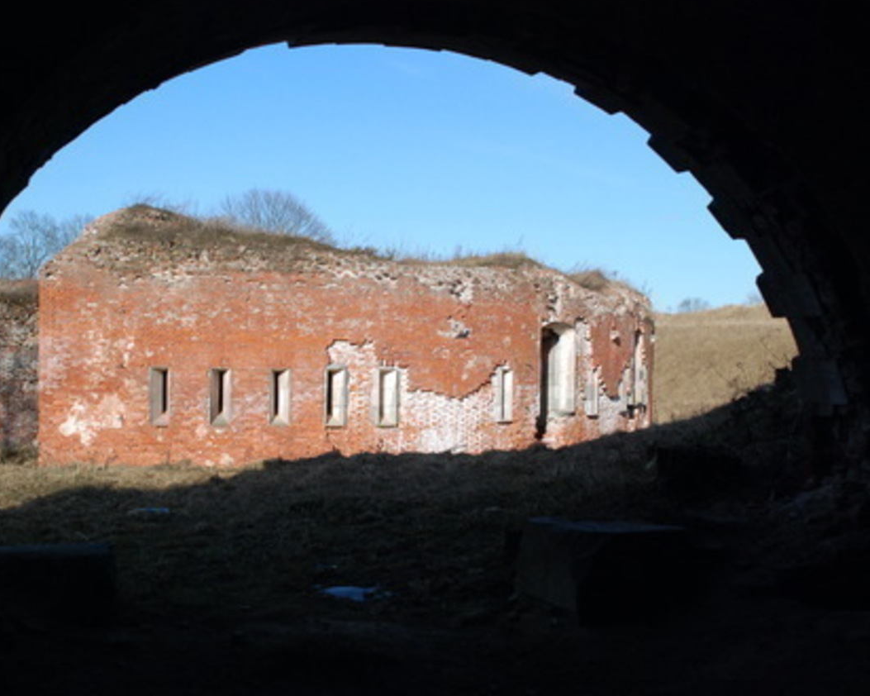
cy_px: 342
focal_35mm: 48
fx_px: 1236
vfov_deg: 31.4
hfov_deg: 38.8
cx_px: 394
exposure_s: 1/1500
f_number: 6.7
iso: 640
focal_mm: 28
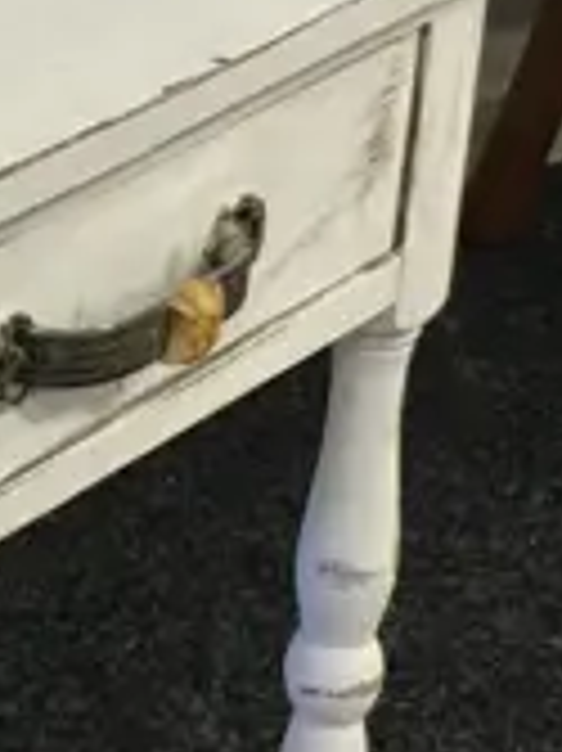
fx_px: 3858
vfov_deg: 11.1
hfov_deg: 7.9
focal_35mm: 178
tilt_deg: -25.0
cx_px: -593
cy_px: 293
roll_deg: -1.0
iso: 32
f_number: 2.2
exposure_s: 1/17
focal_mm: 4.15
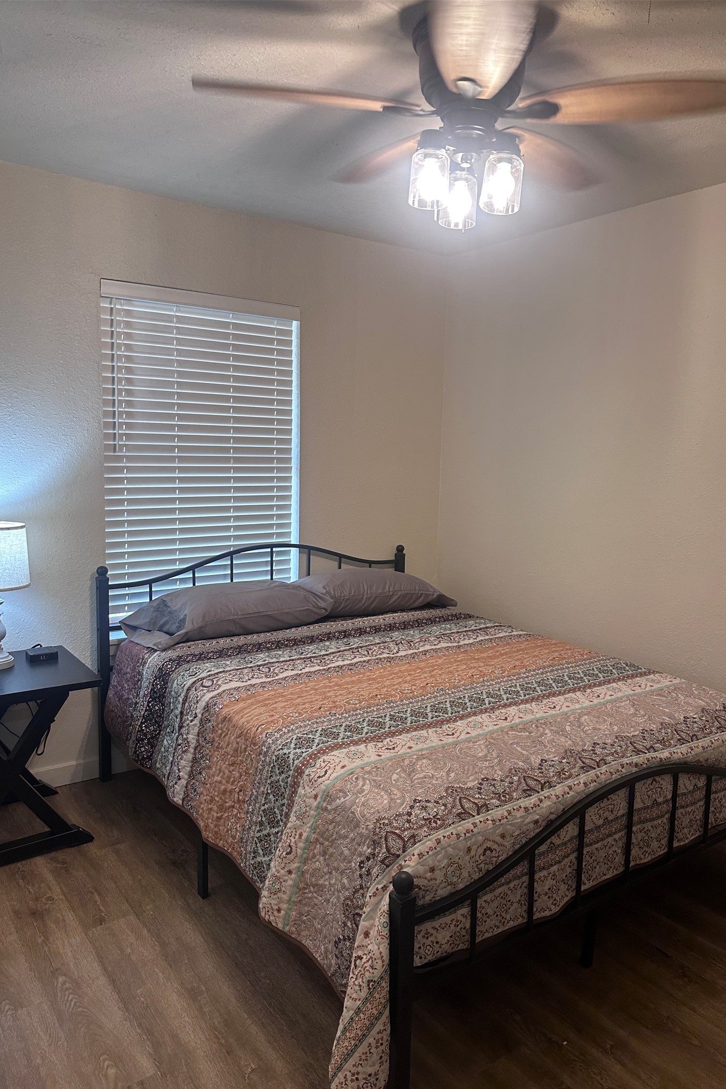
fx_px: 756
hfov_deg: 51.2
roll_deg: -0.4
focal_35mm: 25
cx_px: 404
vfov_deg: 71.5
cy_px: 545
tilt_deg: -6.8
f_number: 1.78
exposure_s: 1/120
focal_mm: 6.86
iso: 200
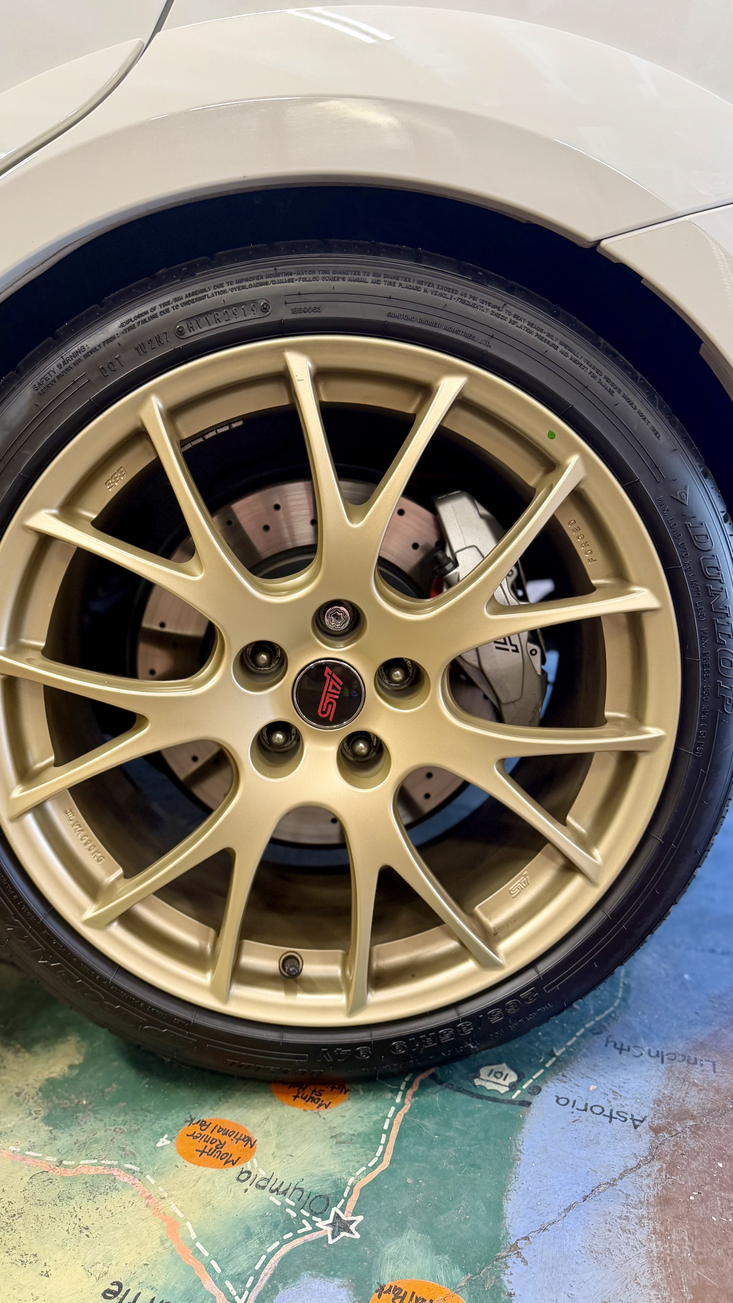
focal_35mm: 27
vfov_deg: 69.9
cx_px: 332
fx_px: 933
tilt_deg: -13.1
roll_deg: +3.0
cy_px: 641
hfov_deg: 42.8
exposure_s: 1/60
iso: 160
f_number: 1.78
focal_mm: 6.76
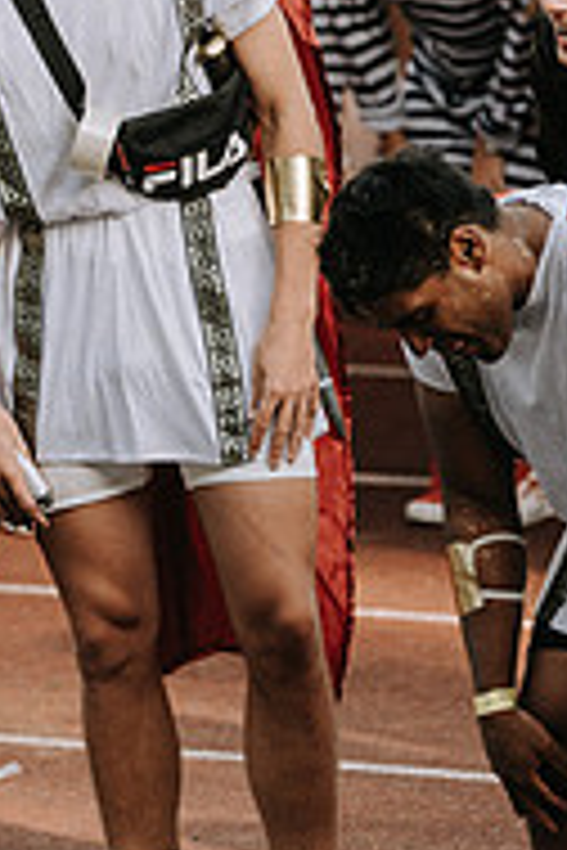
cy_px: 299
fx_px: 11575
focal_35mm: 490
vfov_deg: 4.2
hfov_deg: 2.8
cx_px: 135
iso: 100
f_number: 2.8
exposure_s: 1/400
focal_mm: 160
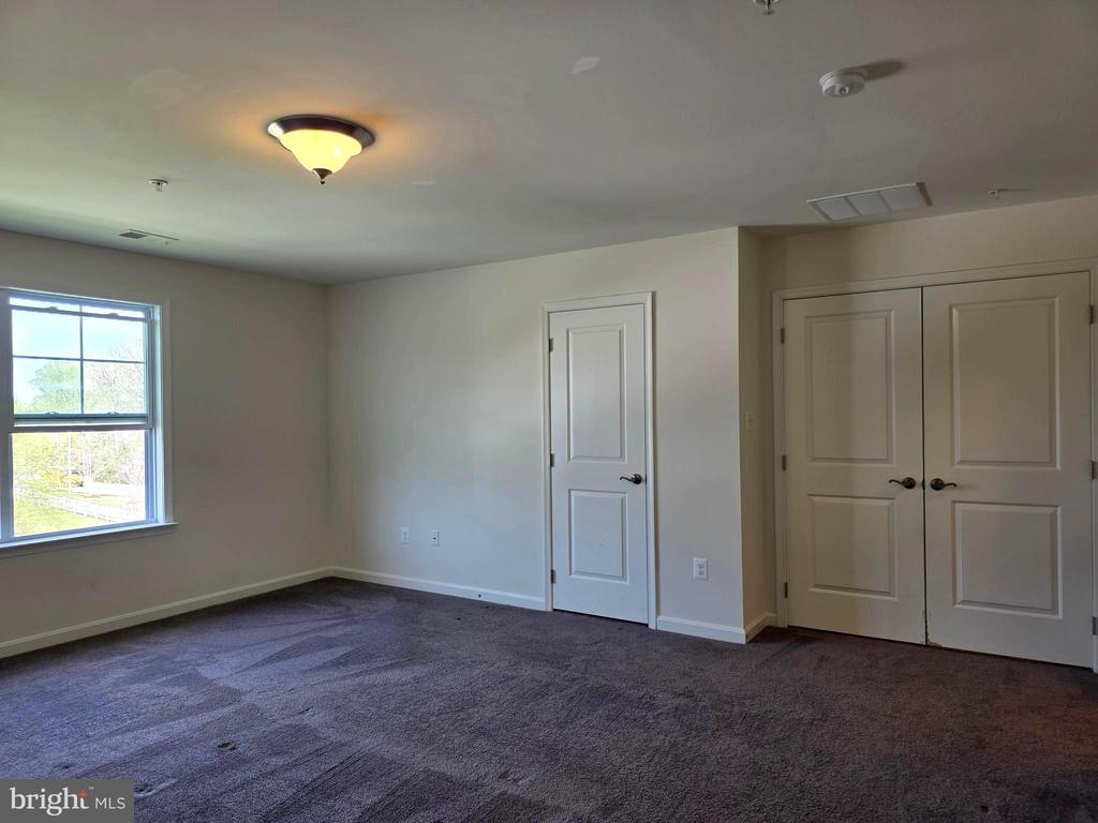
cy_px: 412
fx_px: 730
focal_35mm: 23
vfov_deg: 58.9
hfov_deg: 73.9
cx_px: 549
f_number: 1.7
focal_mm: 6.3
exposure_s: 1/120
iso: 40
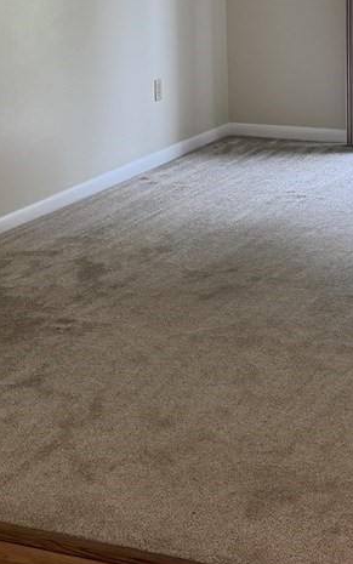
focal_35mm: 84
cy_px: 190
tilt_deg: -13.9
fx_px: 1292
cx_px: 325
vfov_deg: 24.5
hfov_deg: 15.4
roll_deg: -0.4
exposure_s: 1/120
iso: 200
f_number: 1.78
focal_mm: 6.76
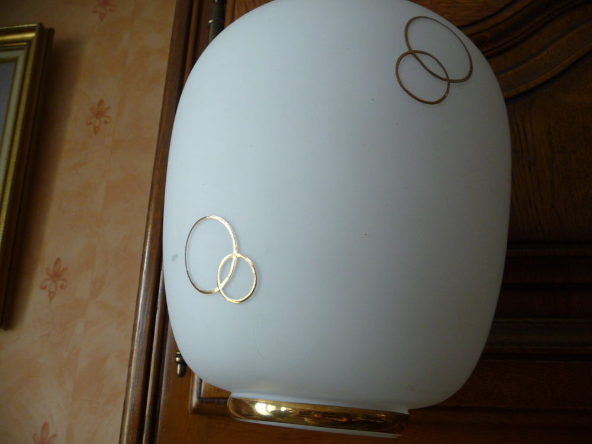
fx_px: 479
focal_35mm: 28
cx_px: 296
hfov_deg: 63.4
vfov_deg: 49.7
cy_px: 222
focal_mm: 4.7
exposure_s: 1/30
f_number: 3.3
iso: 200
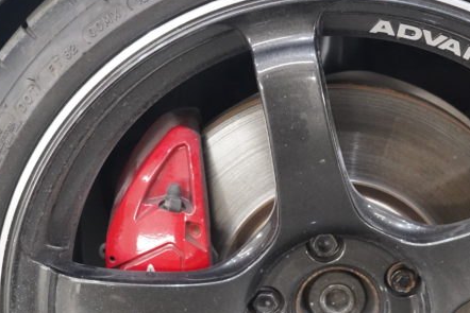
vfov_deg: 16.6
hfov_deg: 24.8
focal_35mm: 81
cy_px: 299
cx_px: 341
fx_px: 1058
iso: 6400
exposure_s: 1/160
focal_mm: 35
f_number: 5
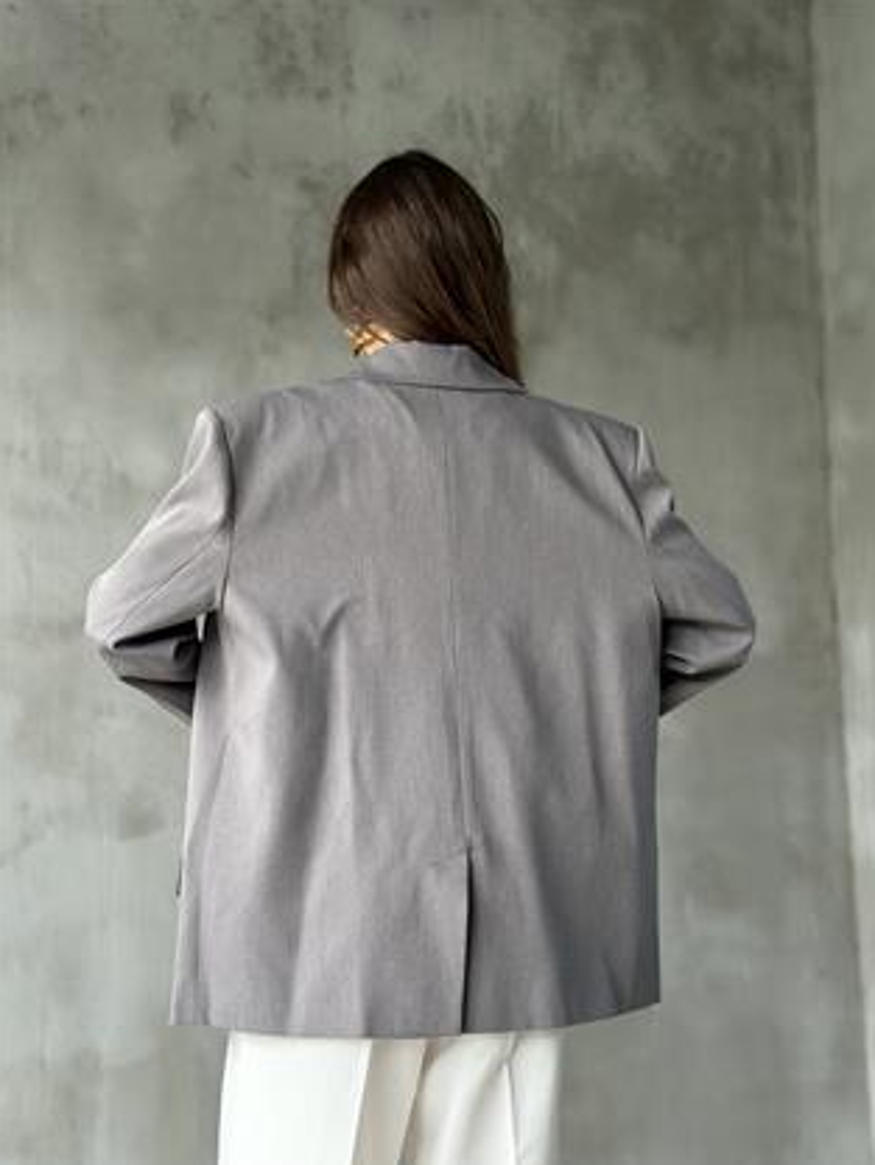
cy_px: 592
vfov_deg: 38.9
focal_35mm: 49
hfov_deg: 29.7
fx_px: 1651
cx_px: 439
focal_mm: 6.86
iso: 125
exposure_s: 1/66
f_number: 1.78
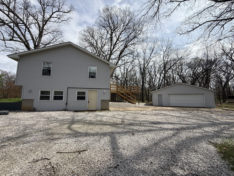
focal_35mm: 14
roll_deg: -1.0
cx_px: 117
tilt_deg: +6.5
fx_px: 95
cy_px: 88
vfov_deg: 85.7
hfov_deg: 102.1
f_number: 2.2
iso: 50
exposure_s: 1/2024
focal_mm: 2.22
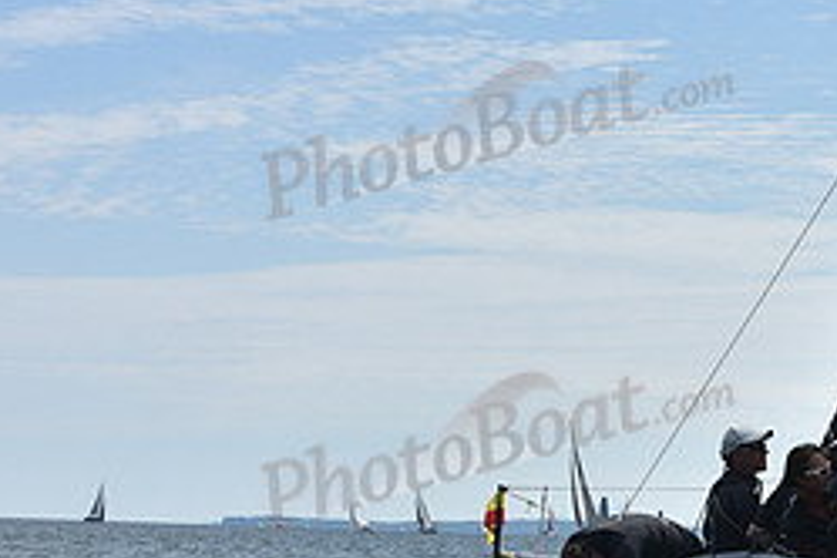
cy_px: 570
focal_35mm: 163
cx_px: 911
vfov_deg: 8.4
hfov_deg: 12.4
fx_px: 3789
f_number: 10
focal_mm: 70
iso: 320
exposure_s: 1/1000
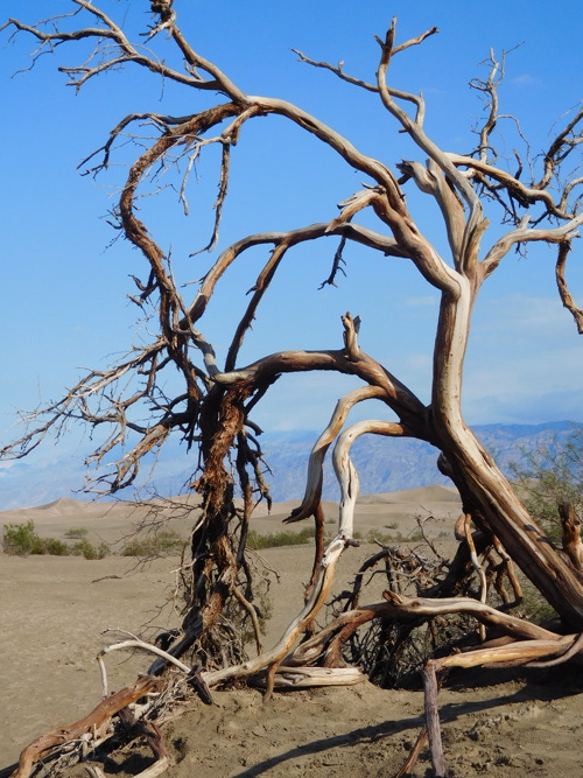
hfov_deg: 24.4
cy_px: 366
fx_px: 1348
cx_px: 343
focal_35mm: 60
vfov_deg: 32.2
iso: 125
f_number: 8.2
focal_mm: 8.9
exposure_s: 1/400
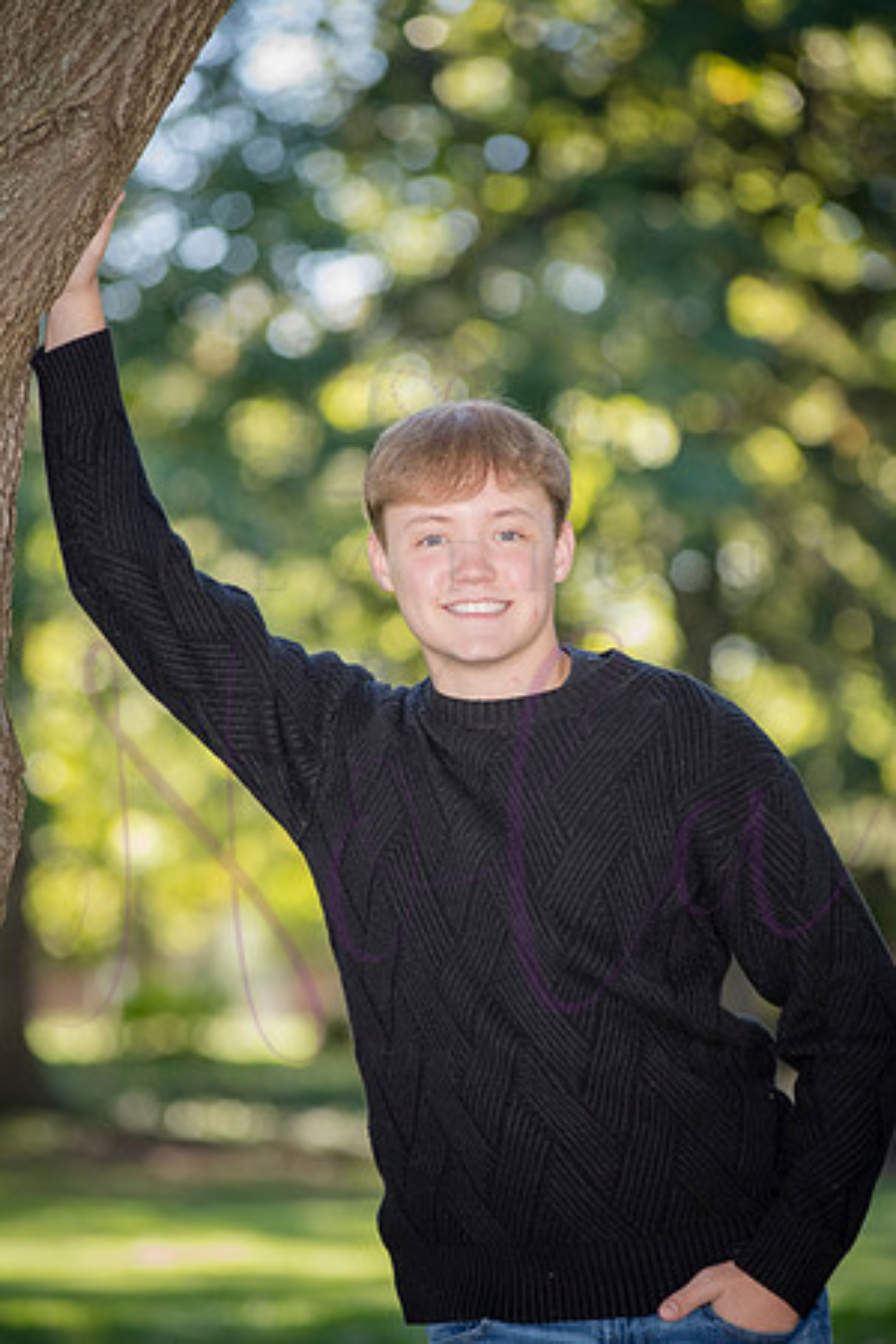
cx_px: 448
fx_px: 6346
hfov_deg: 8.1
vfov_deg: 12.1
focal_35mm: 170
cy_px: 672
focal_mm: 170
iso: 800
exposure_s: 1/250
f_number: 4.5
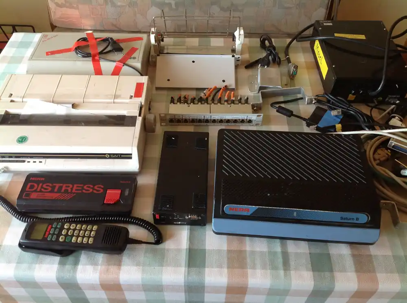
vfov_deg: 40.6
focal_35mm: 35
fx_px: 411
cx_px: 204
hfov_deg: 52.7
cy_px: 152
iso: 64
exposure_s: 1/40
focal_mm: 4.28
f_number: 2.4
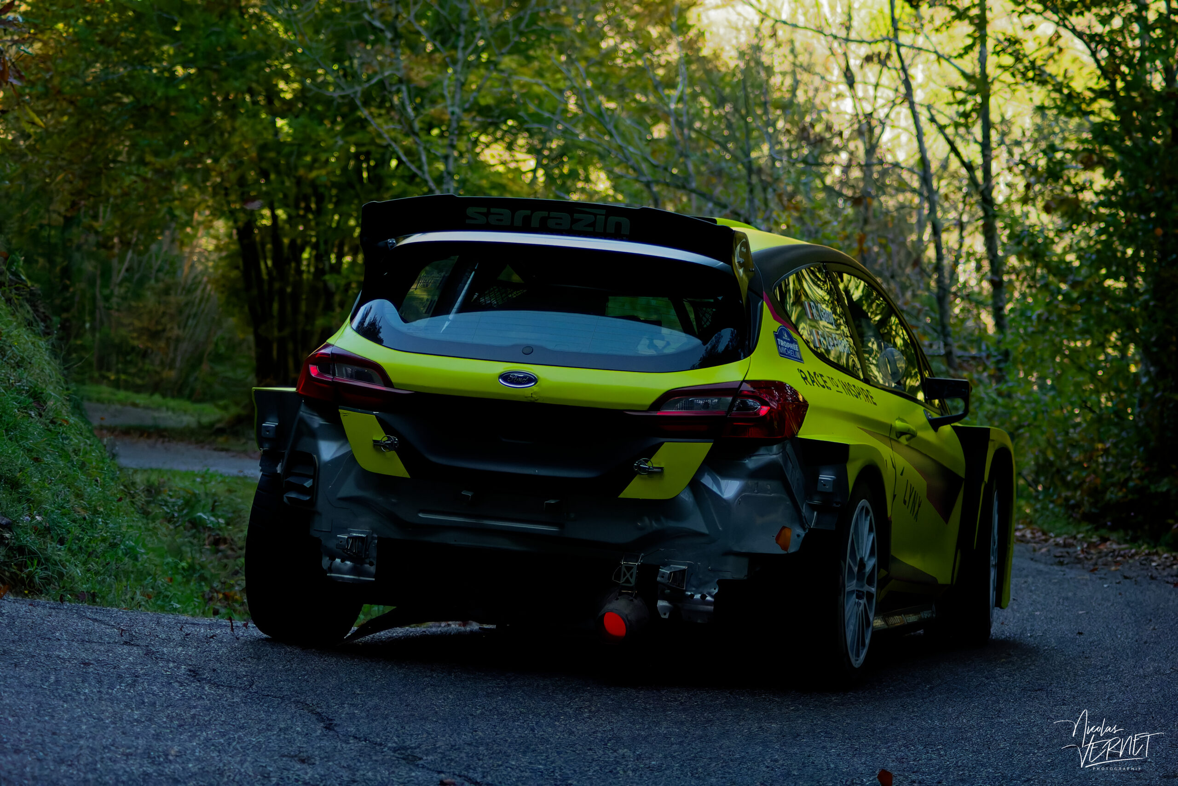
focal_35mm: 105
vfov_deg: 13.0
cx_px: 589
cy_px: 393
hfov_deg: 19.5
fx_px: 3436
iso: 18000
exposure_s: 1/6400
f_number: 4
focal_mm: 70
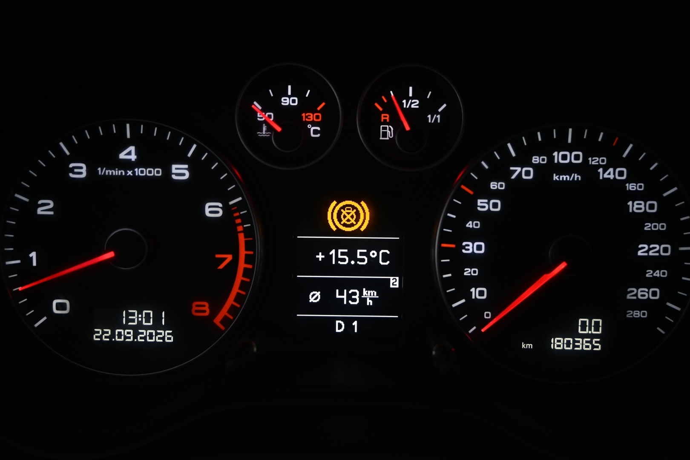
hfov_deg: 51.3
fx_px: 719
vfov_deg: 35.5
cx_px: 345
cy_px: 230
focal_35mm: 38
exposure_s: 1/40
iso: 1000
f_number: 4.2
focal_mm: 25
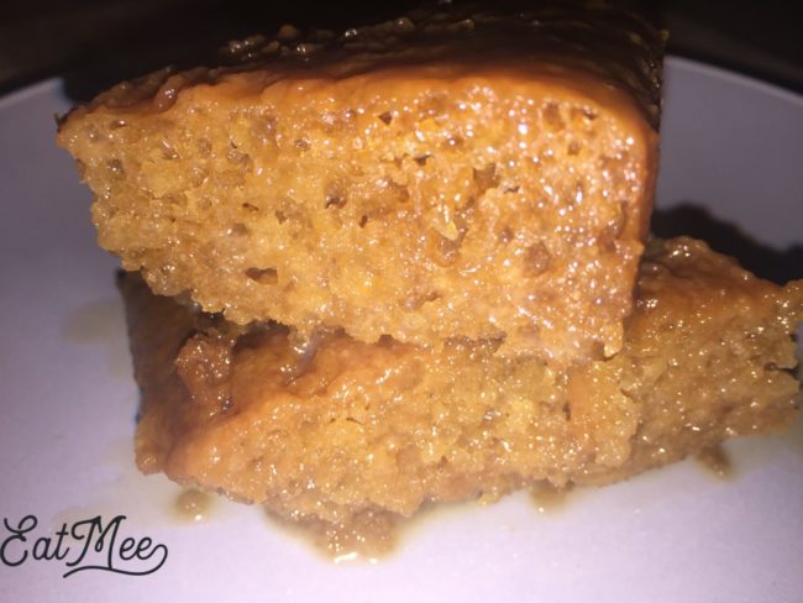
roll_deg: -1.5
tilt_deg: -40.2
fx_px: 673
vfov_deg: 48.3
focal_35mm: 29
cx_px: 402
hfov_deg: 61.6
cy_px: 302
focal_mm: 4.15
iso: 32
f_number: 2.2
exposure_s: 1/195
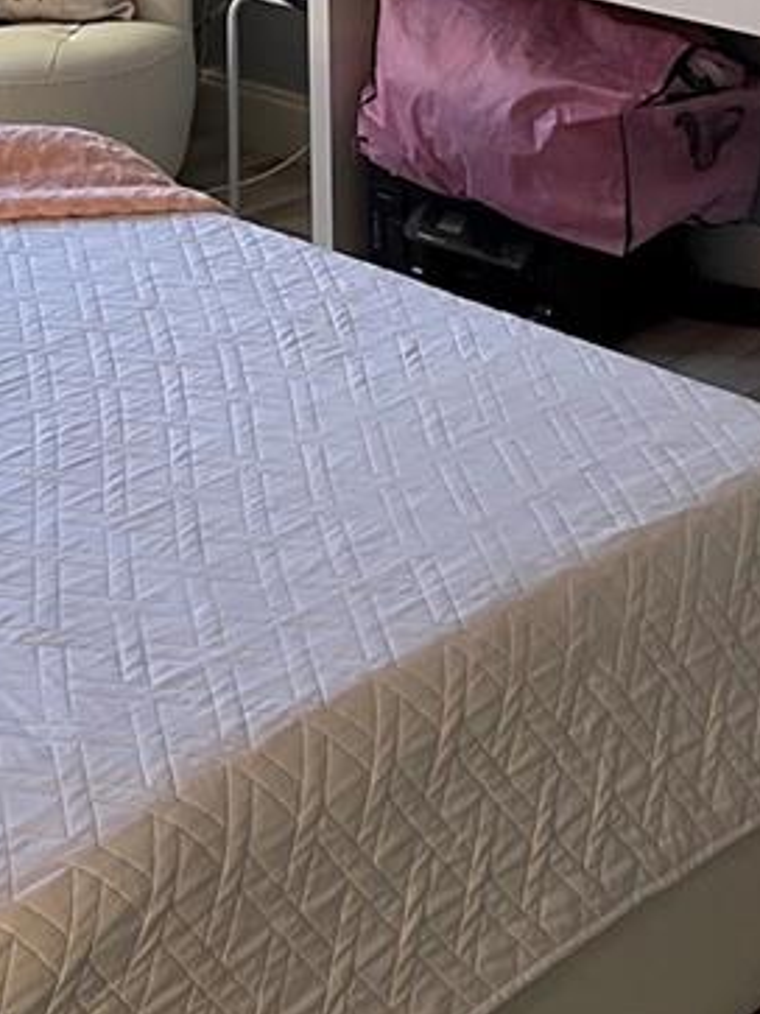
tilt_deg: -8.8
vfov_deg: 20.7
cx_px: 249
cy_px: -316
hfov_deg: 17.1
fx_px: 2519
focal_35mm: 86
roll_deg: +1.6
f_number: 1.6
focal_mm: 5.1
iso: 160
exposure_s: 1/60
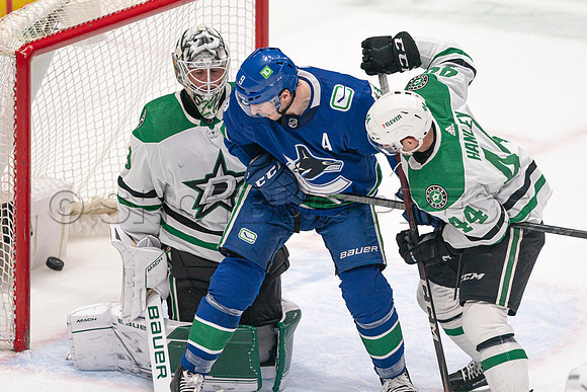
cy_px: 196
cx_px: 294
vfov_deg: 2.1
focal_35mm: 647
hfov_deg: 3.2
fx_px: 10552
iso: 6400
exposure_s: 1/3200
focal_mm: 600
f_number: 4
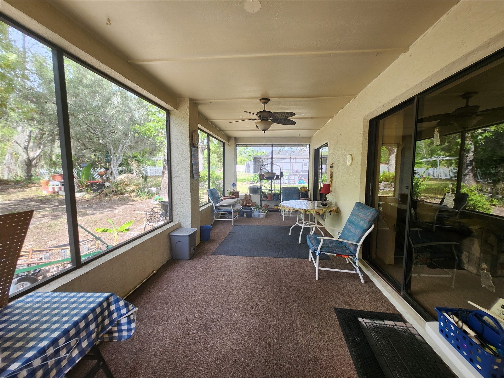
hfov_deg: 106.2
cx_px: 252
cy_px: 189
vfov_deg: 89.9
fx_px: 189
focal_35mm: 13
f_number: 2.2
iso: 32
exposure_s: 1/60
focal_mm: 1.74
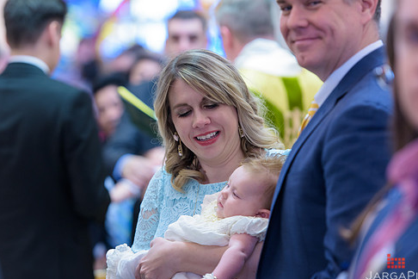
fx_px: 2078
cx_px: 199
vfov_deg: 7.7
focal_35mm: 179
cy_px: 132
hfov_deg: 11.5
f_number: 3.2
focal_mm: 150
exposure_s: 1/125
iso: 1000
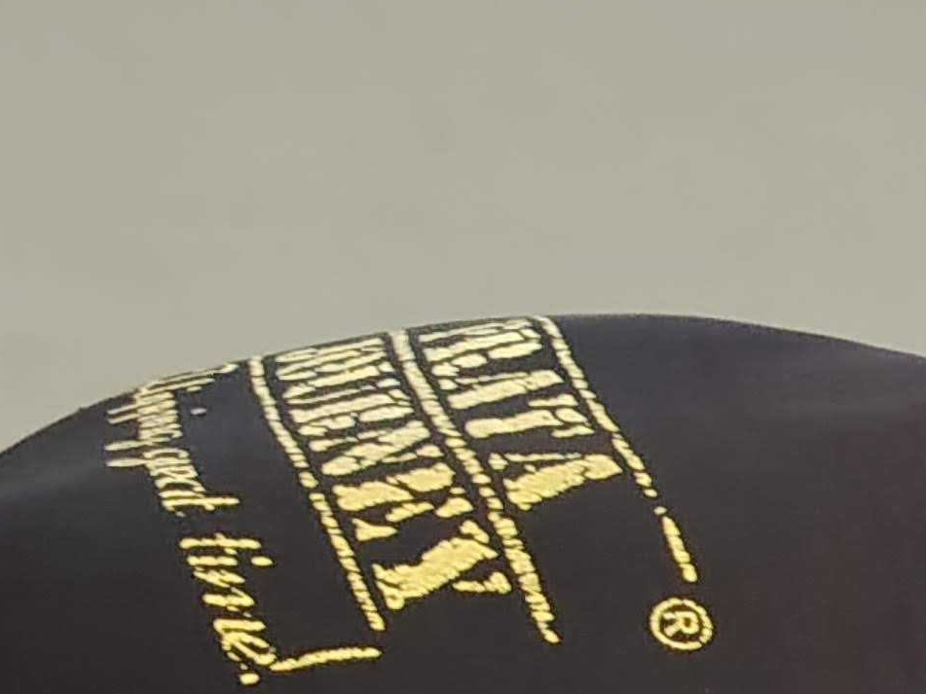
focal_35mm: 143
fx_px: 3825
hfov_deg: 13.0
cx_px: 1453
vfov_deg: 9.6
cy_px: 1421
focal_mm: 5.25
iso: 3822
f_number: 1.75
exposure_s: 1/50
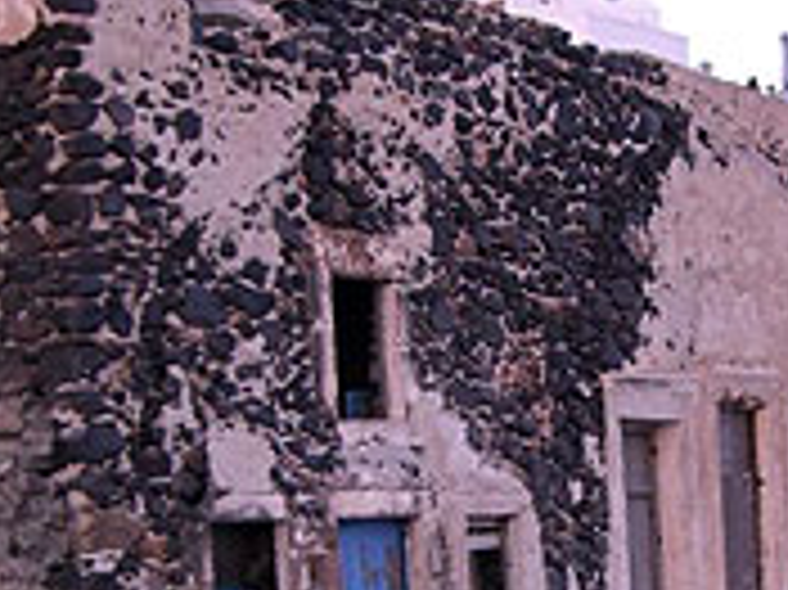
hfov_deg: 19.9
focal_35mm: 98
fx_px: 2229
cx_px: 567
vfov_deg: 15.0
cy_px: 396
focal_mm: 6.2
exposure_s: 1/100
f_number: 2.7
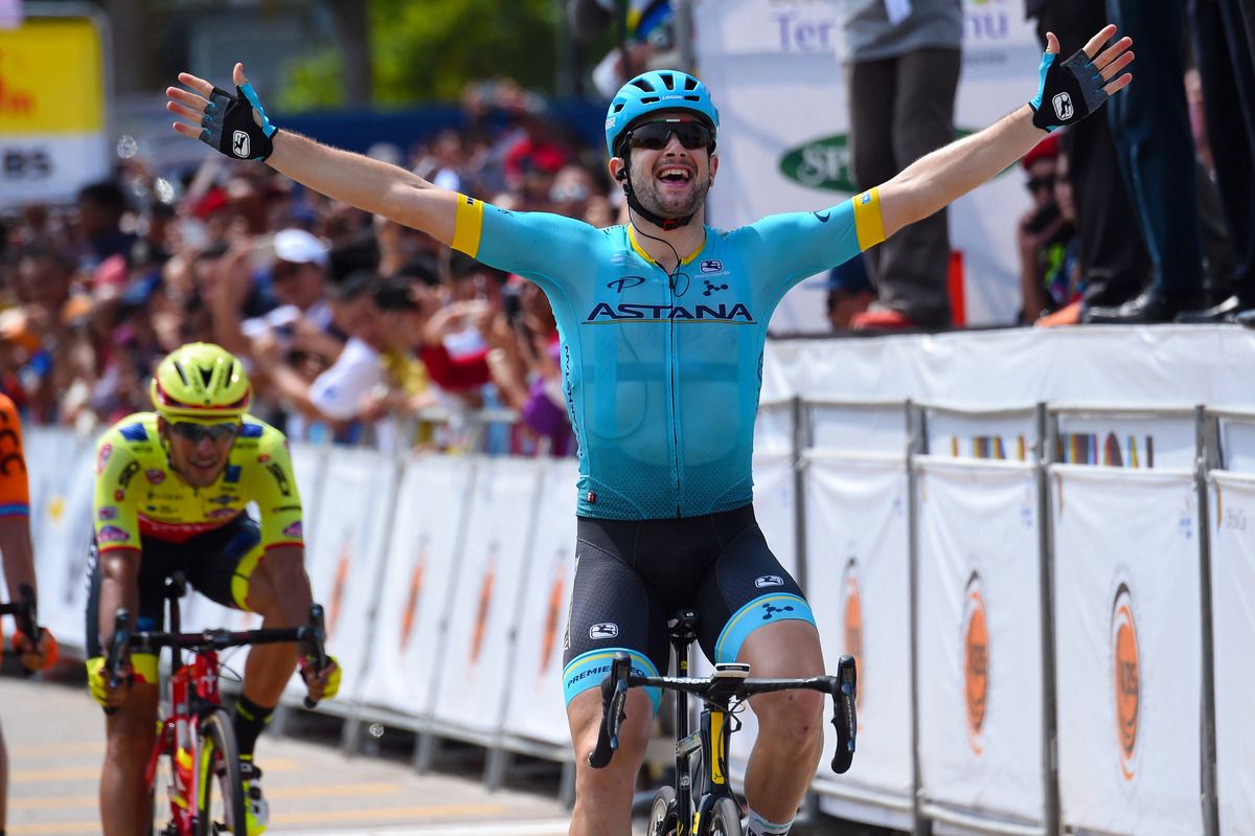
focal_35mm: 400
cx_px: 628
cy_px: 418
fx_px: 13938
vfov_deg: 3.4
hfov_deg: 5.2
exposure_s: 1/1600
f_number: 7.1
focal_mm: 400
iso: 500
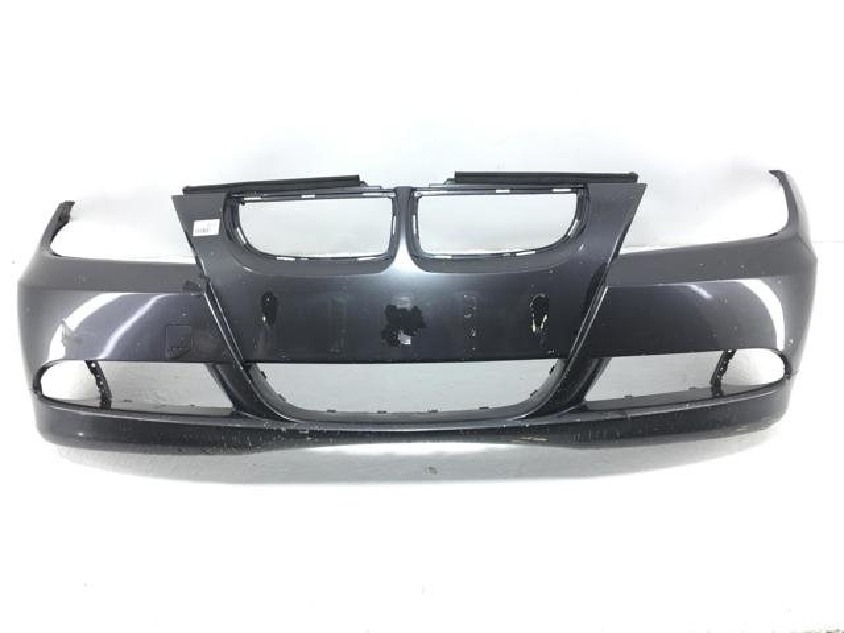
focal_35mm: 29
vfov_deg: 48.2
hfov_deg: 61.7
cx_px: 422
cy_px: 316
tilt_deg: -50.4
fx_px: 707
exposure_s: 1/100
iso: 32
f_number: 2.2
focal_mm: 4.15
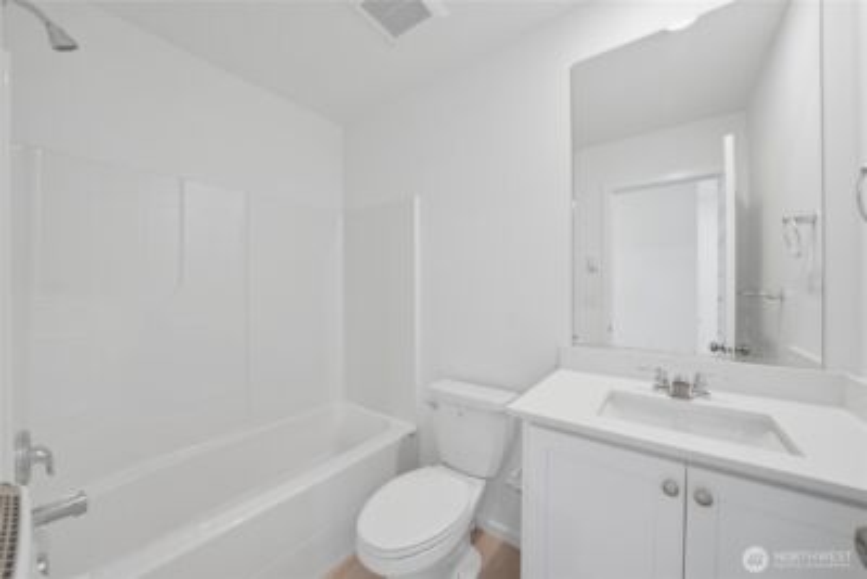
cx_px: 434
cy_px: 290
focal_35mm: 12
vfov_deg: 90.1
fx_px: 289
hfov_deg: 112.6
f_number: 9
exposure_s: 1/4
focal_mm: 12
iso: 250
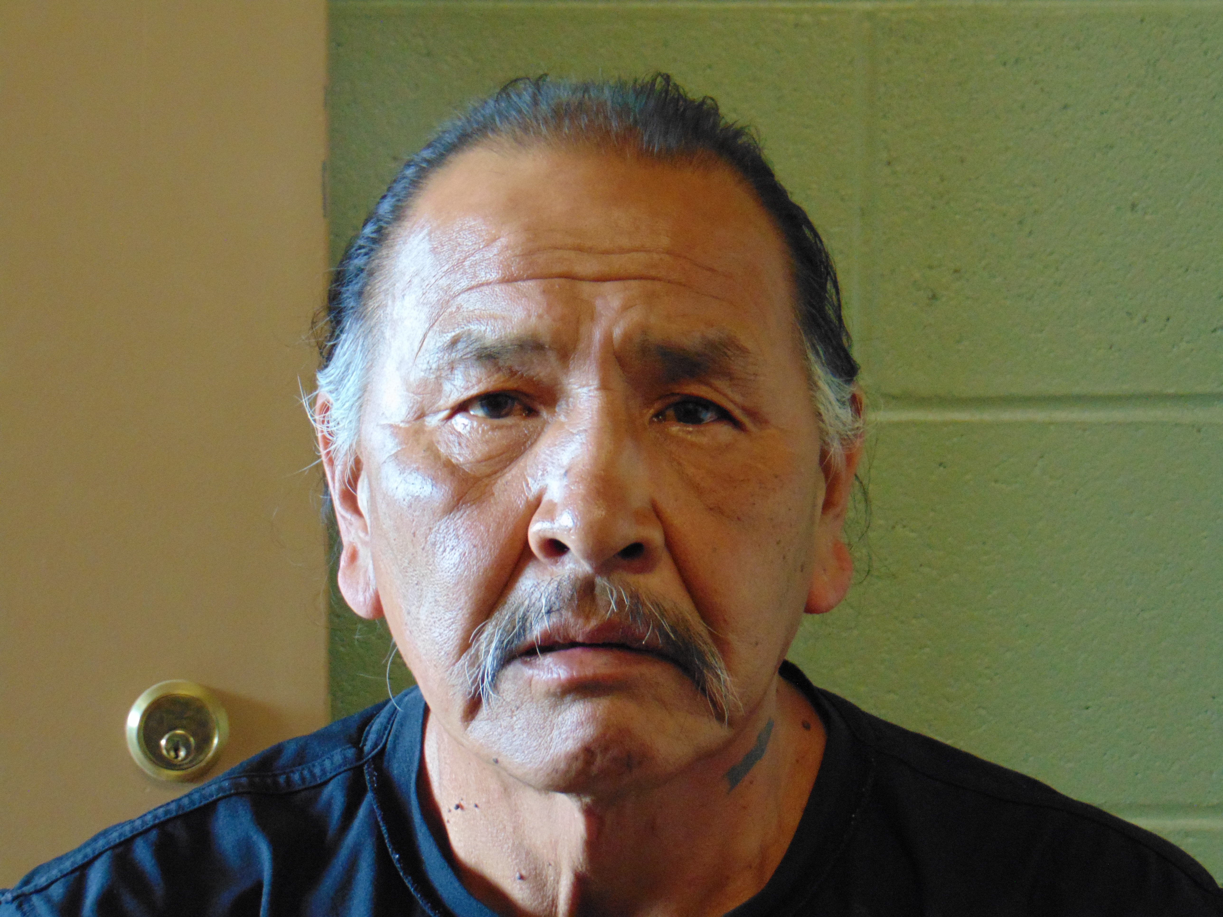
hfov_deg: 18.2
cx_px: 612
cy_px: 458
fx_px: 3816
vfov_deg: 13.7
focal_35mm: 108
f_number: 3.9
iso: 400
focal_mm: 19.4
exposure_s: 1/30
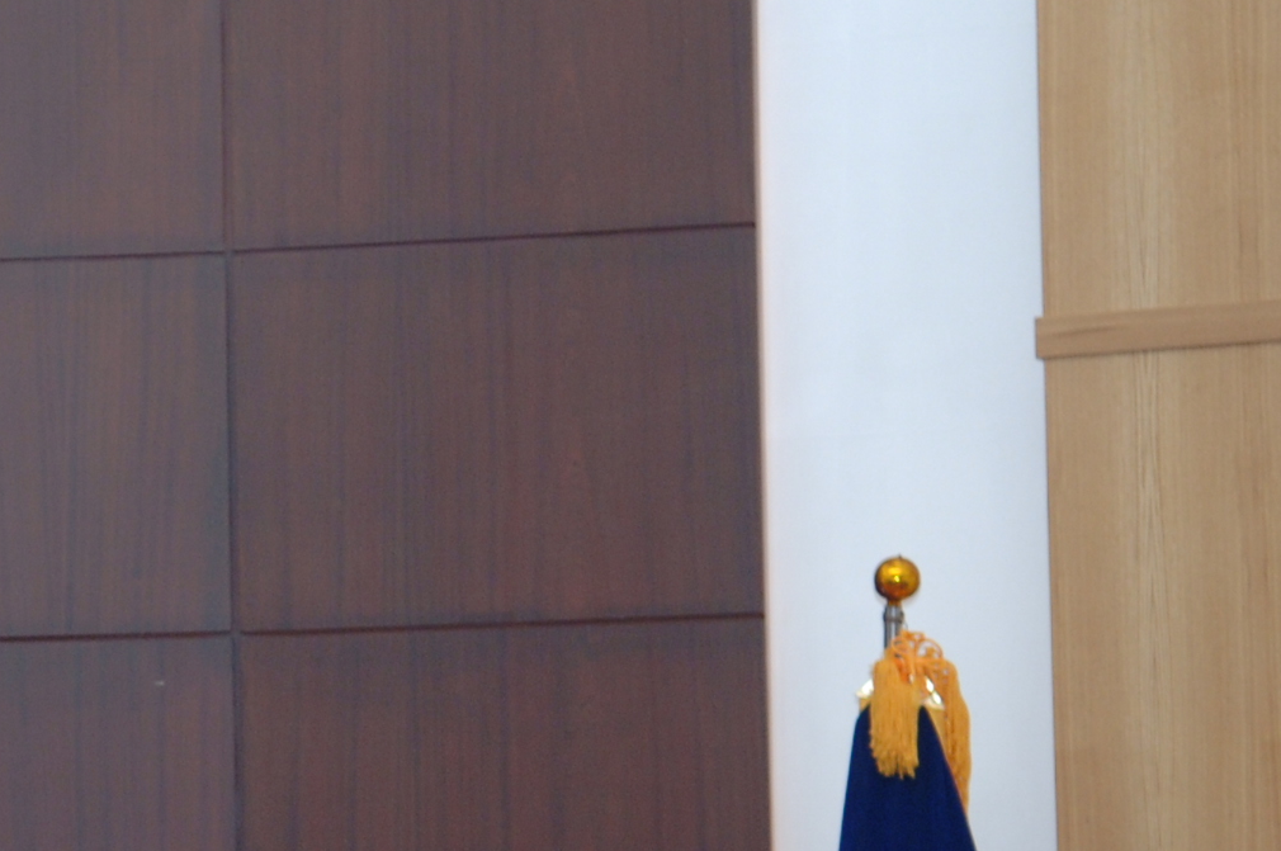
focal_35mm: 191
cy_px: 706
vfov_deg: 7.2
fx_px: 6789
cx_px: -567
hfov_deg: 10.5
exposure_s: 1/60
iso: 320
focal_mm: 40
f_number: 2.8
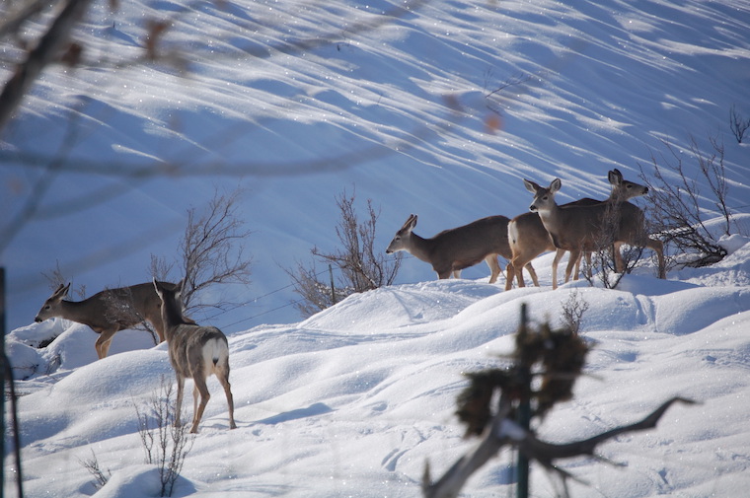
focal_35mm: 300
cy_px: 249
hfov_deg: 6.9
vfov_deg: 4.6
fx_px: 6243
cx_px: 375
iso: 320
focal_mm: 200
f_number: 5.6
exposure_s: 1/2000
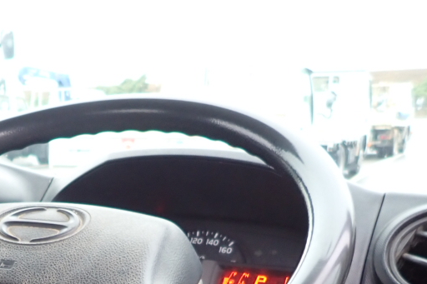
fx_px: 771
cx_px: 8
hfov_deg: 29.1
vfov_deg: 19.6
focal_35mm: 65
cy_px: 347
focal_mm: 4.5
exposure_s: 1/50
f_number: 2
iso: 200
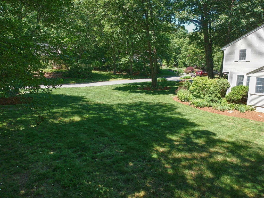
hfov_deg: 69.4
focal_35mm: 25
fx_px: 191
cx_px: 132
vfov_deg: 54.9
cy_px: 99
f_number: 2.6
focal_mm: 4.49
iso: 100
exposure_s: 1/320
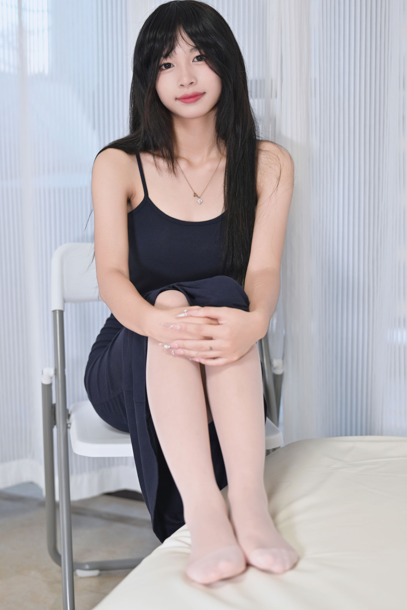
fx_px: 949
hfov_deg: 24.2
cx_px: 192
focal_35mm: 56
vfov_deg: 35.6
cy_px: 269
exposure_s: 1/100
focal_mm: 47
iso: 900
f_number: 2.2
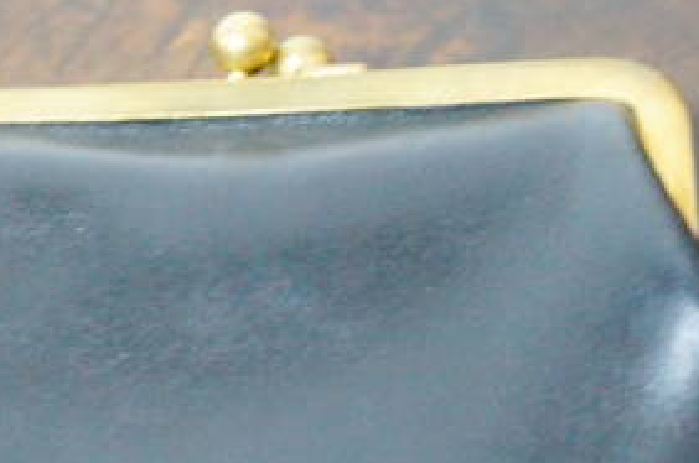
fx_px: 1977
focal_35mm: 102
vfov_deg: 13.3
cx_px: 208
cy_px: 396
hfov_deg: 20.0
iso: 6400
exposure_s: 1/13
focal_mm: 30
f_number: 5.6
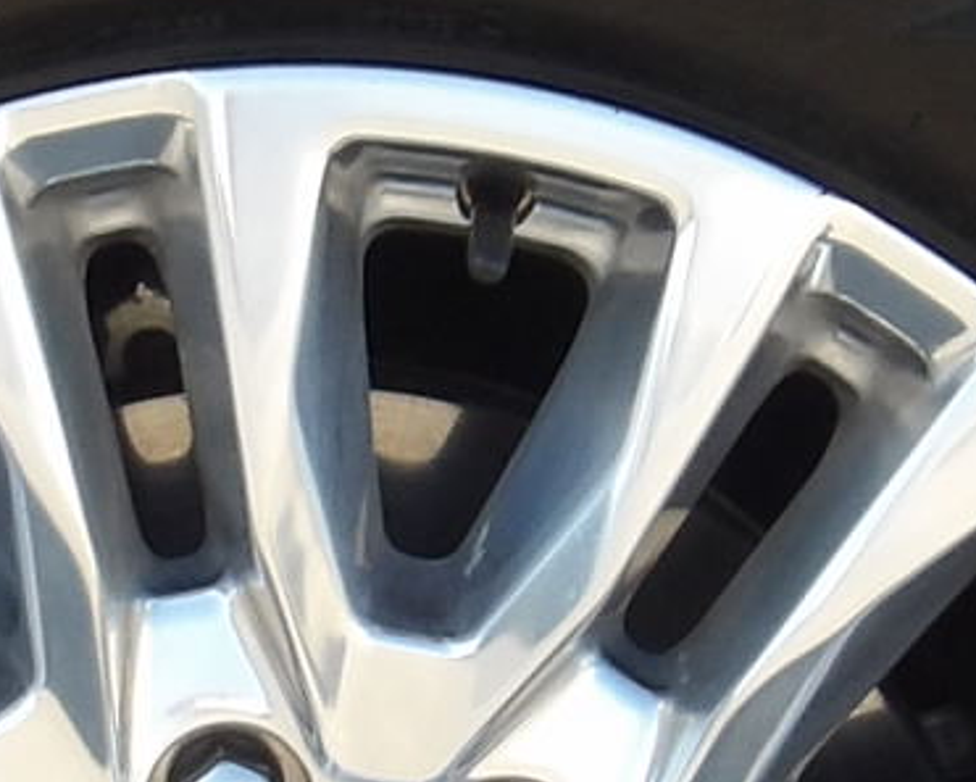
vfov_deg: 1.6
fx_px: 28142
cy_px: 669
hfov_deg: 2.0
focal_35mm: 974
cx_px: 279
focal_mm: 25.6
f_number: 4.3
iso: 105
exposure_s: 1/144
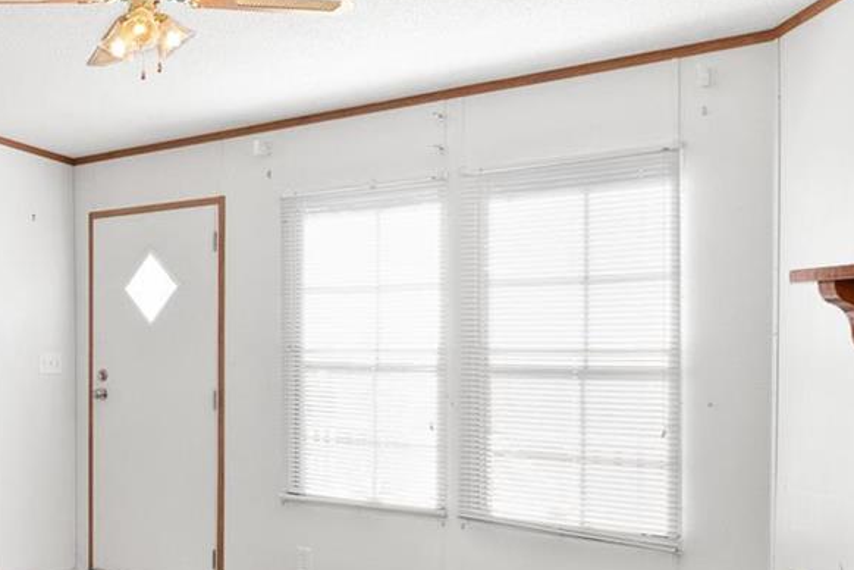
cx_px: -9
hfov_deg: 39.1
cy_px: 363
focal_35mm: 44
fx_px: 1044
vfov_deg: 30.4
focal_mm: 8
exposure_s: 1/20
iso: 500
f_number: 9
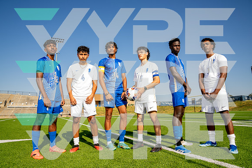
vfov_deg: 53.2
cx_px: 126
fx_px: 168
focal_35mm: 24
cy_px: 84
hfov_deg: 73.7
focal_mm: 24
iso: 50
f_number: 7.1
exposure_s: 1/125
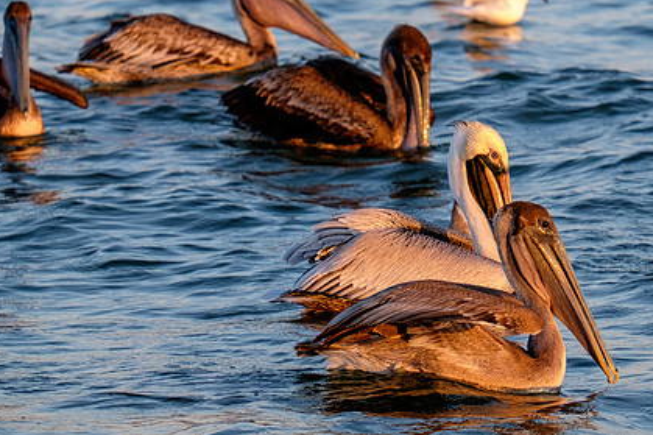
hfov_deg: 4.1
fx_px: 9138
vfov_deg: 2.7
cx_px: 366
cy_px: 201
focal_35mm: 504
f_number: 5.6
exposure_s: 1/1000
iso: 800
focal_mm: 200
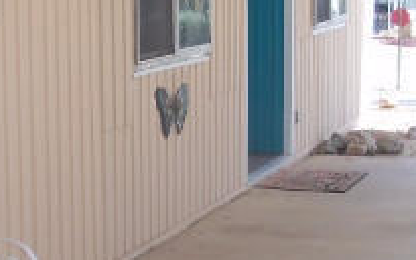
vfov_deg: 11.3
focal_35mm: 116
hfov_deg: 18.0
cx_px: 166
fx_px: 1315
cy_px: 189
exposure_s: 1/320
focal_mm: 6.3
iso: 64
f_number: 3
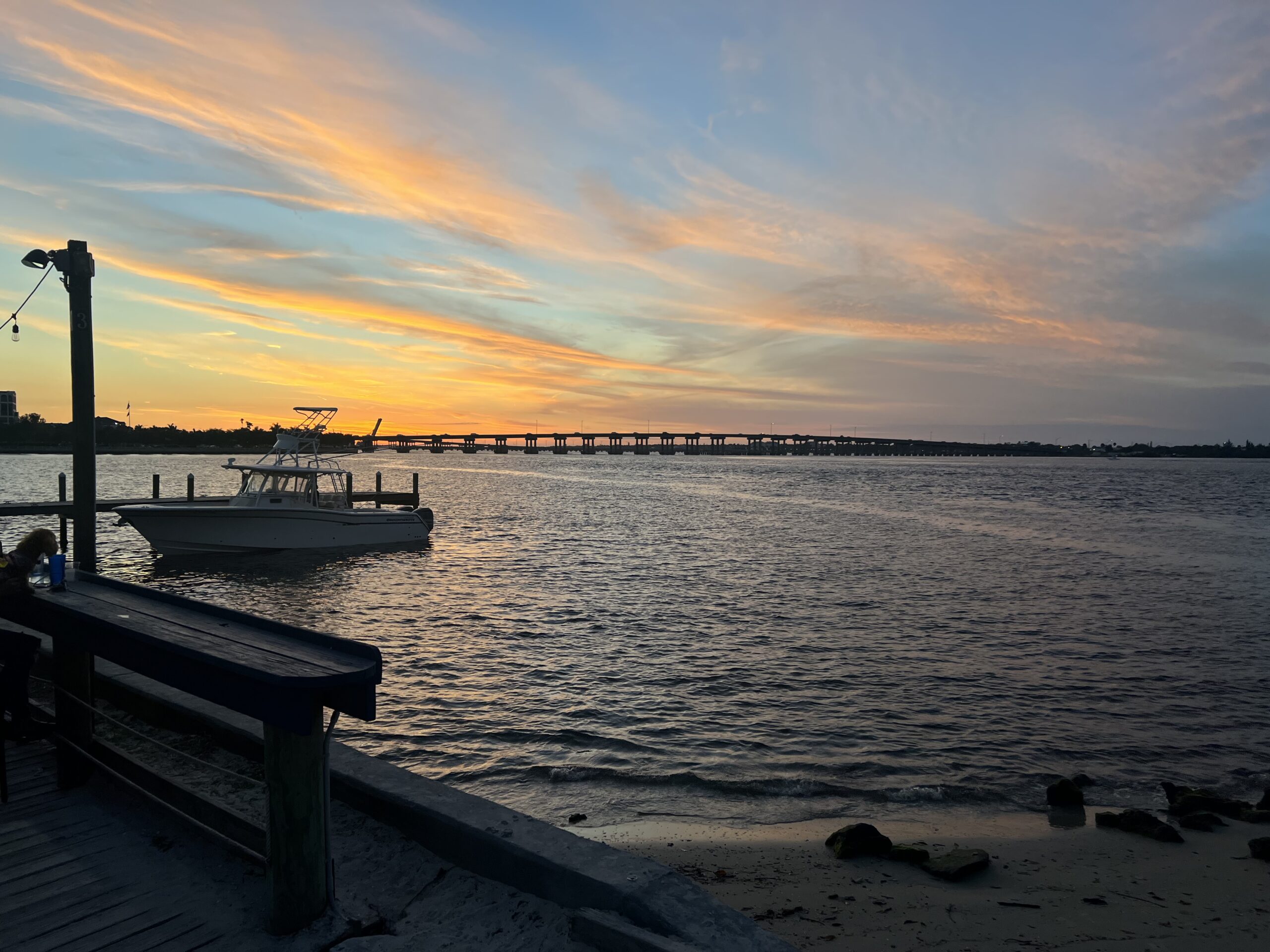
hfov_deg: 67.3
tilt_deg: -2.7
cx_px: 635
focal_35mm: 26
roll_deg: -0.9
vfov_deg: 53.1
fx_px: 954
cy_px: 476
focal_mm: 5.7
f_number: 1.5
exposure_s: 1/597
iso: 50
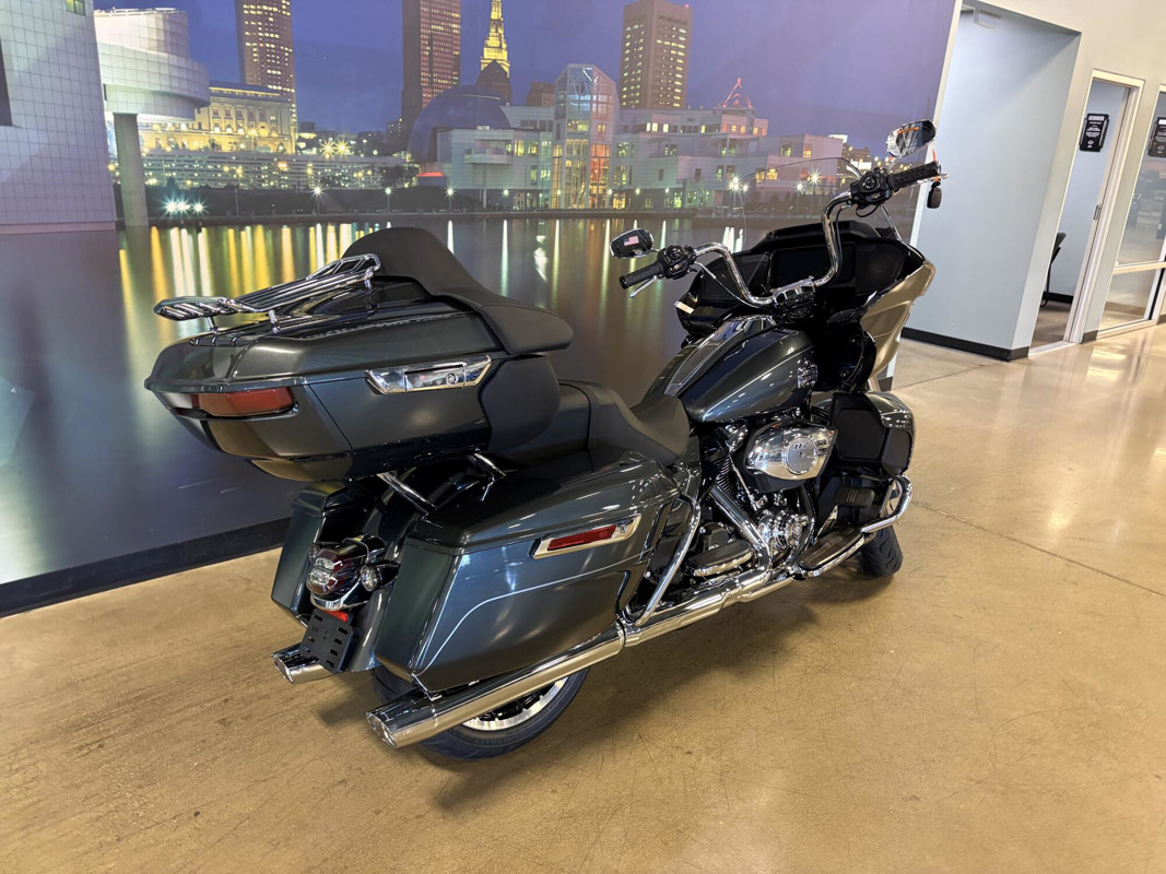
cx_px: 583
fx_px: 876
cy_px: 437
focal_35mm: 26
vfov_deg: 53.1
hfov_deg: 67.3
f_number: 1.6
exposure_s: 1/60
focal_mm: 5.96
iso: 320
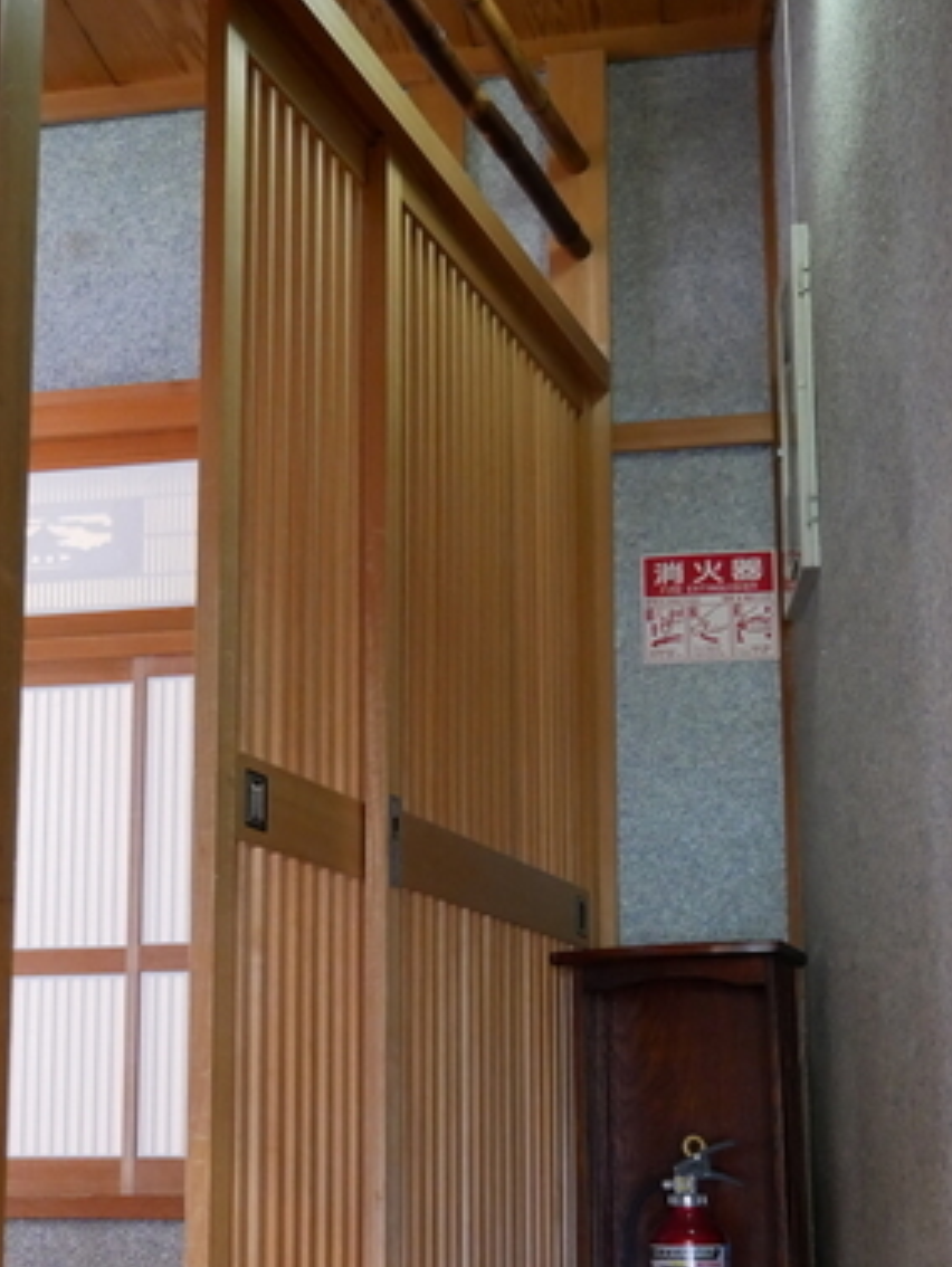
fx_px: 1978
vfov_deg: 35.2
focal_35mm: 54
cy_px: 831
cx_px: 360
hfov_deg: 27.0
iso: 3200
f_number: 3.8
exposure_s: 1/20
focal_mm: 17
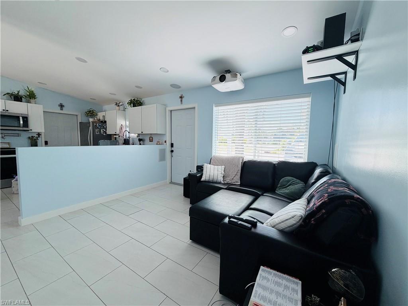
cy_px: 153
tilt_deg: -5.0
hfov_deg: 102.1
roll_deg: -1.4
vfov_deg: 85.7
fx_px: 165
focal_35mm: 14
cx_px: 204
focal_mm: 2.22
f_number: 2.2
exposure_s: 1/121
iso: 125
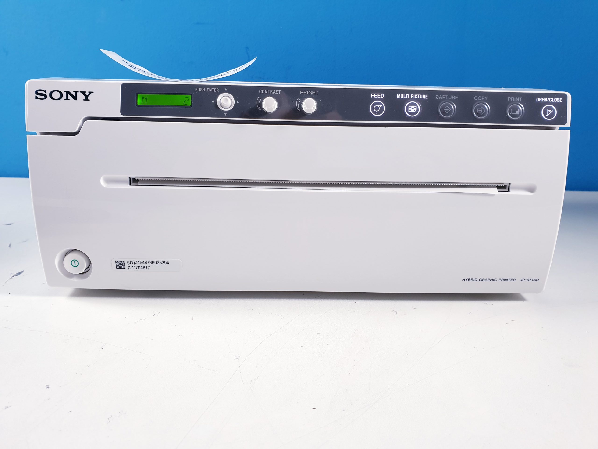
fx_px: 449
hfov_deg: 67.3
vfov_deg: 53.1
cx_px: 299
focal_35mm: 26
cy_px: 224
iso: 100
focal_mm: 4.3
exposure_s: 1/50
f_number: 2.4
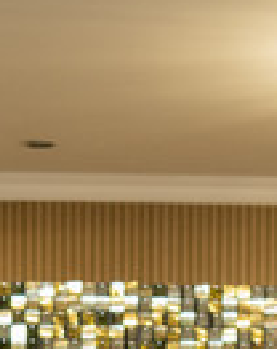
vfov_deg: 8.7
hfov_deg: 7.4
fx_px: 2131
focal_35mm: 207
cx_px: 268
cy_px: 773
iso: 800
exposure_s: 1/160
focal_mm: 30
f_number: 1.6
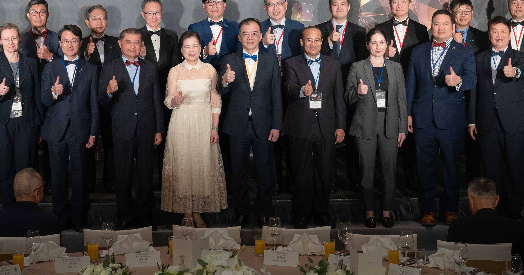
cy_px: 8
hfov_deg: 24.3
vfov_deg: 12.8
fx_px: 1217
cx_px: 216
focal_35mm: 89
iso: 1000
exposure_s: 1/160
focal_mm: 36
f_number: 4.5
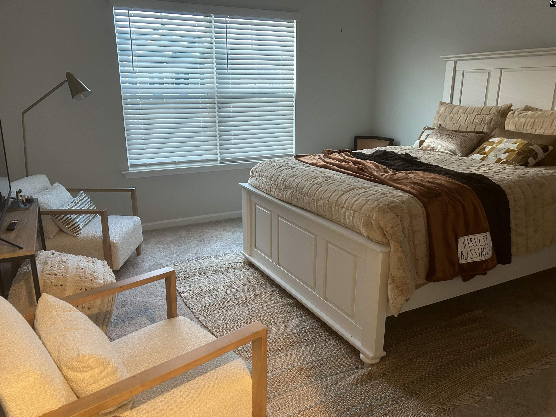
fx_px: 434
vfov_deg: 51.4
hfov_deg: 65.3
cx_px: 279
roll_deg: +0.0
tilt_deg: -16.6
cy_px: 214
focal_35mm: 27
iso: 250
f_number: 1.5
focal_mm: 5.7
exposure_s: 1/60
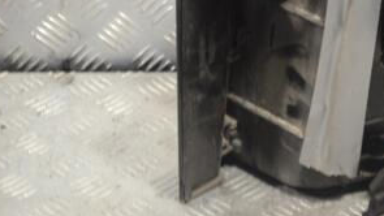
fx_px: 1303
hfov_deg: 16.4
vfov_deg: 9.4
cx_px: 377
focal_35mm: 128
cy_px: -21
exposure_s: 1/30
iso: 320
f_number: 5.3
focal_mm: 40
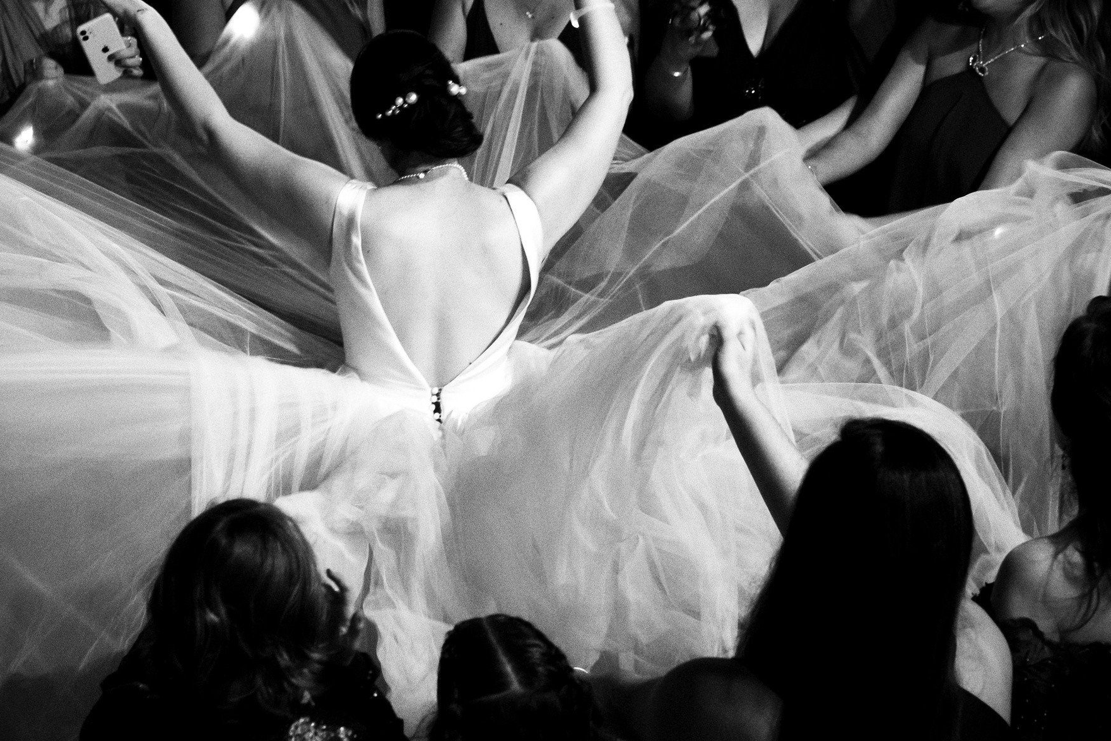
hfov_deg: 18.7
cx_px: 431
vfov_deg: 12.6
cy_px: 335
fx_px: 3364
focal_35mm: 109
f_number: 3.6
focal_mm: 50
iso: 4000
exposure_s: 1/200
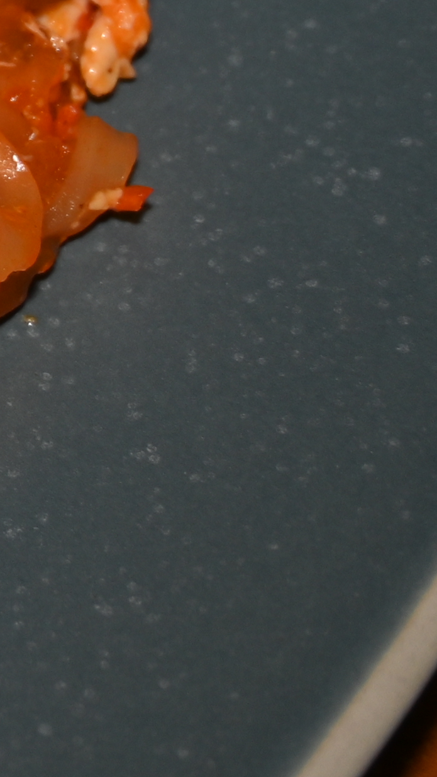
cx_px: -1189
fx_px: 3501
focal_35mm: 170
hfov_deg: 6.2
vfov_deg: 12.2
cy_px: -308
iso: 100
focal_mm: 24
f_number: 4.2
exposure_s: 1/60
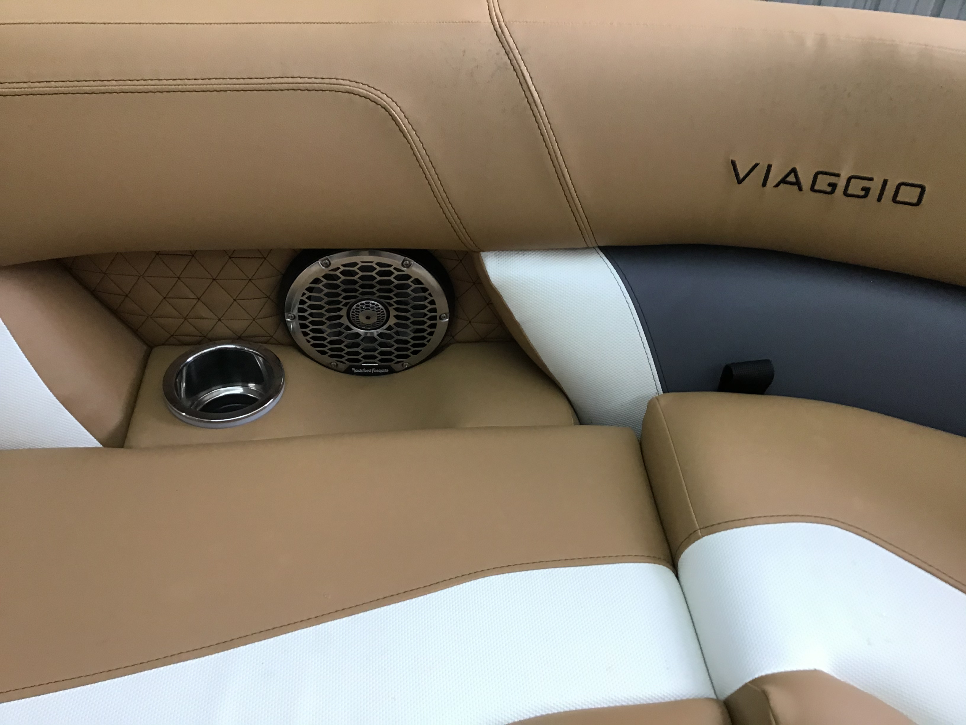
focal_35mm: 31
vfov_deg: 45.4
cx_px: 483
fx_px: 865
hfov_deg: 58.4
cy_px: 362
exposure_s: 1/30
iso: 40
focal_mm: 3.3
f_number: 2.4
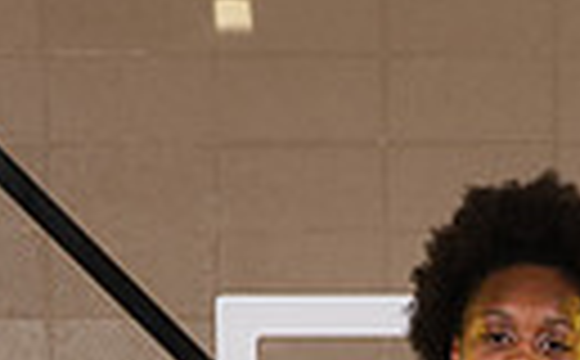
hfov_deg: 9.8
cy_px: 986
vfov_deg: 5.8
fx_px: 3375
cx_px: 472
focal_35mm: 214
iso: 320
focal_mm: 60
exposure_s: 1/320
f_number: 7.1
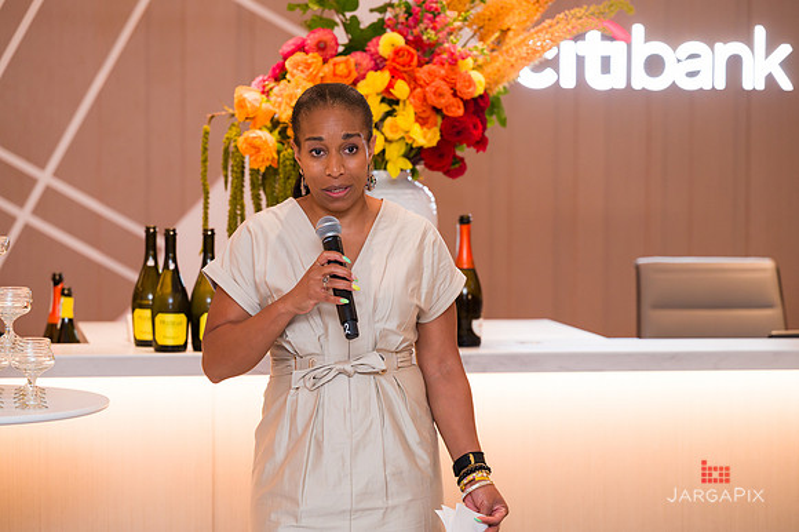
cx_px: 399
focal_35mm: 113
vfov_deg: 12.1
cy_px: 262
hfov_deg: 18.0
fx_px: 2516
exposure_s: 1/160
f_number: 3.2
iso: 800
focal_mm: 110
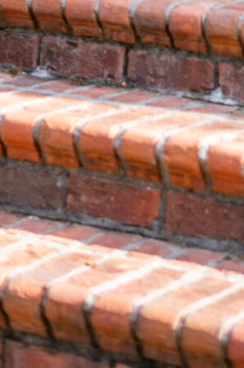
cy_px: -414
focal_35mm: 157
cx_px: 396
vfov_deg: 11.5
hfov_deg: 8.5
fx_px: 1601
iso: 160
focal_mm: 35
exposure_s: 1/500
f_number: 2
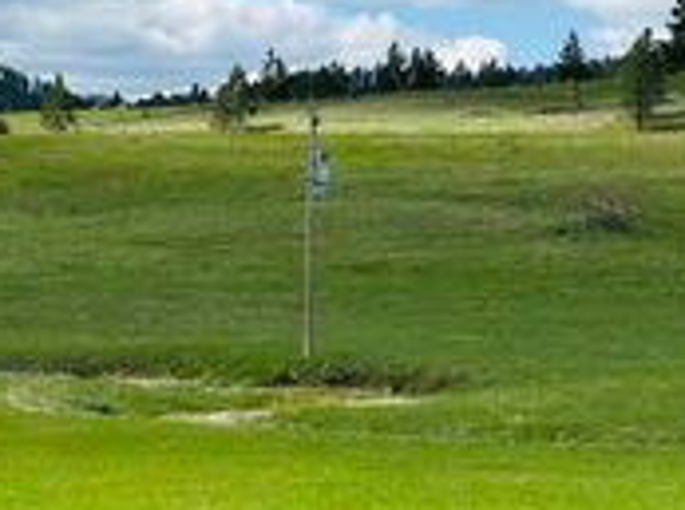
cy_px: 465
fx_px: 2745
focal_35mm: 139
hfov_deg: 14.2
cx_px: 269
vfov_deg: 10.6
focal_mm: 6.86
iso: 80
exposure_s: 1/4566
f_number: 1.78
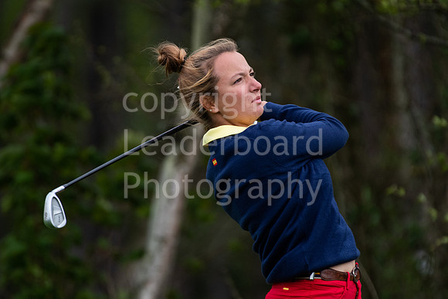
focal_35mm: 720
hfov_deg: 2.9
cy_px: 150
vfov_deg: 1.9
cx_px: 224
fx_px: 8962
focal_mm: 480
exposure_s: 1/1000
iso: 1250
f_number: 5.6
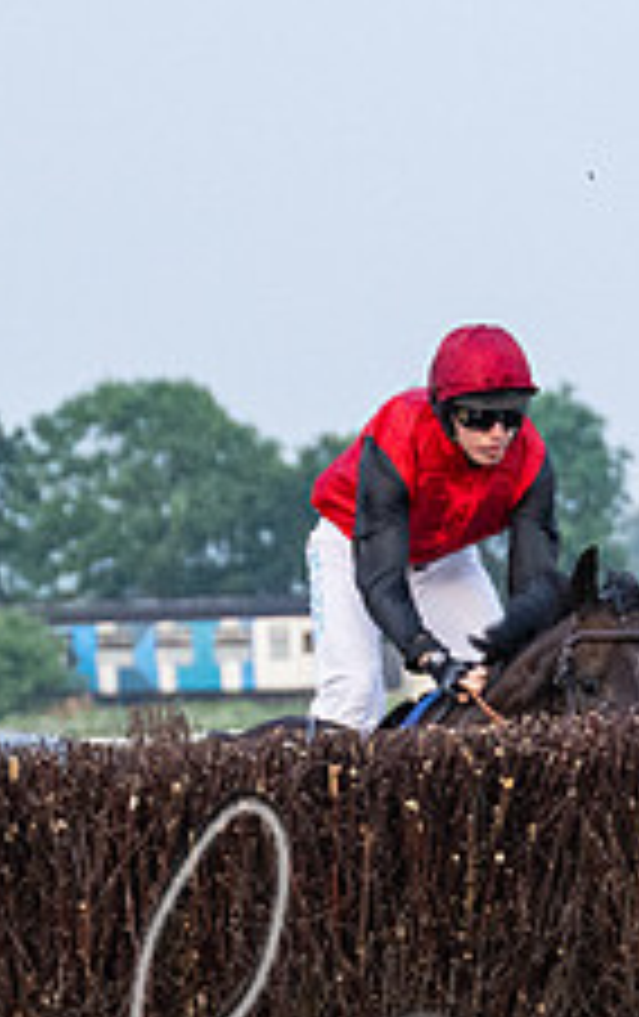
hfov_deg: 2.9
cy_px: 563
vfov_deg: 4.7
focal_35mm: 449
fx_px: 12463
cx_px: 1071
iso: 1250
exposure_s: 1/2500
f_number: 4
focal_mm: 98
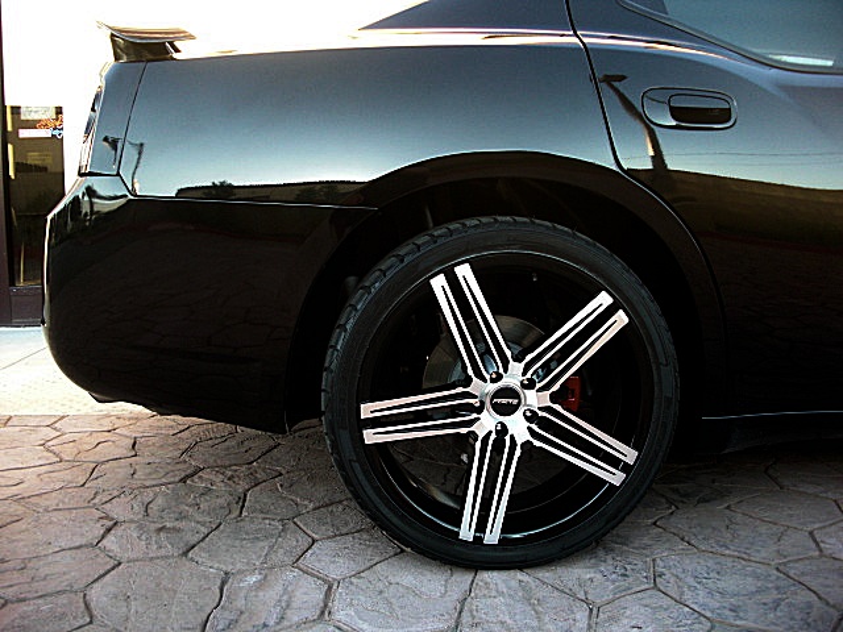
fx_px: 877
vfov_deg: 39.7
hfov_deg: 51.4
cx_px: 422
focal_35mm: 36
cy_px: 316
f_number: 2.8
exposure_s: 1/100
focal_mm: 6.3
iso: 200
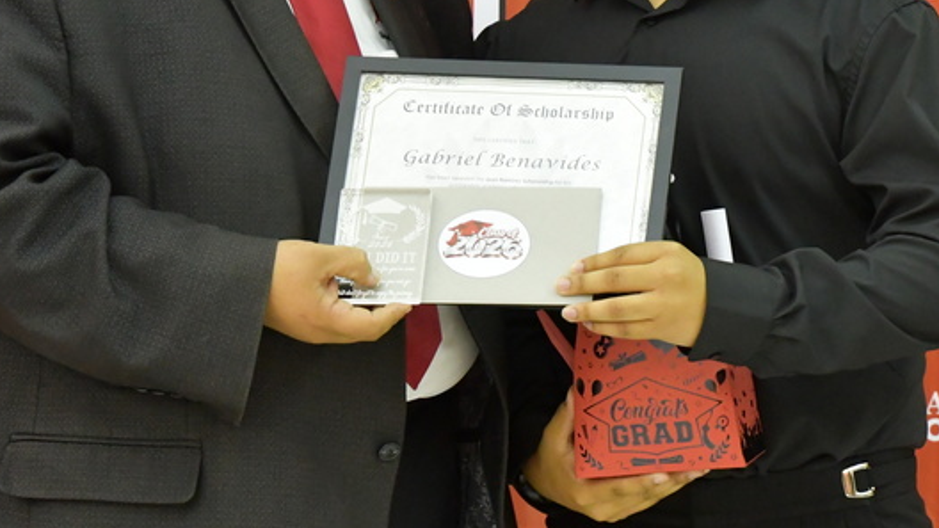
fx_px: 6075
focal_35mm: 244
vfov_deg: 5.0
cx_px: 457
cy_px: 70
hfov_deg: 8.8
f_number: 6.3
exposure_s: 1/160
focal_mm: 80
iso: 5000
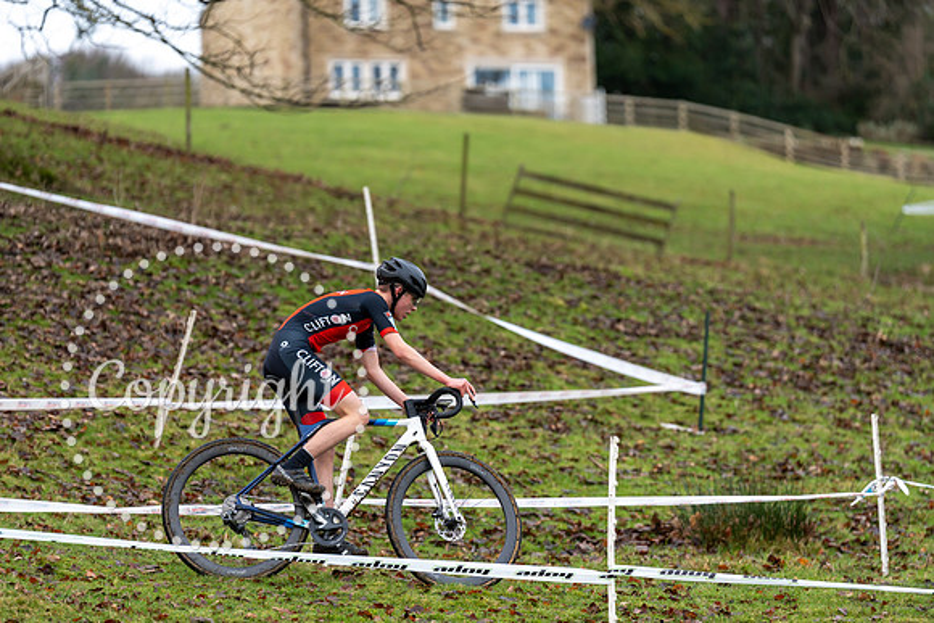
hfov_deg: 11.7
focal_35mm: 176
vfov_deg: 7.8
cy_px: 312
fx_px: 4567
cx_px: 467
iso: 800
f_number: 3.2
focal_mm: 176
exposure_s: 1/1000
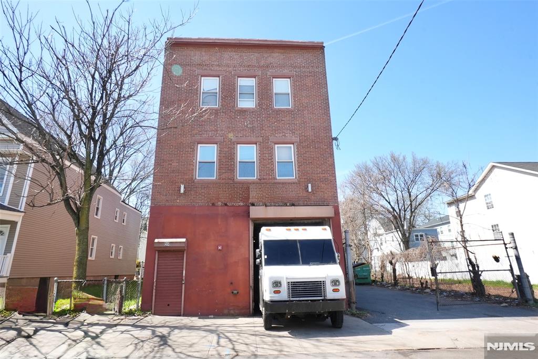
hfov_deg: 86.9
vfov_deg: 64.6
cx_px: 269
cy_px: 180
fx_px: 284
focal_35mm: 19
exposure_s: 1/125
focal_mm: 13
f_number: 16
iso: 640
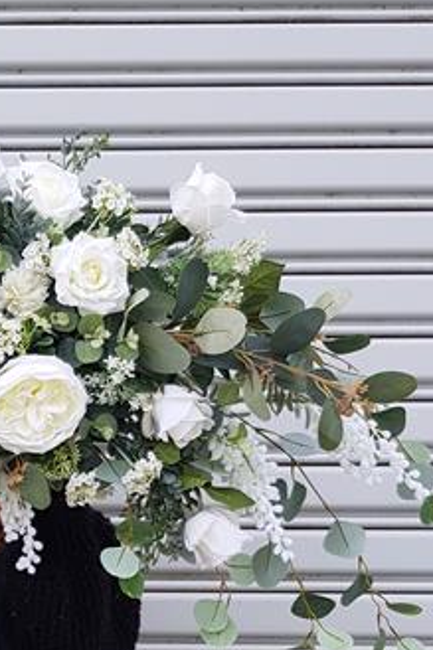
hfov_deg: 19.6
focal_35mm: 66
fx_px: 1192
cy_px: 494
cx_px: -63
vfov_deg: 30.0
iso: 40
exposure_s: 1/516
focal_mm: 4.3
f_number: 1.7
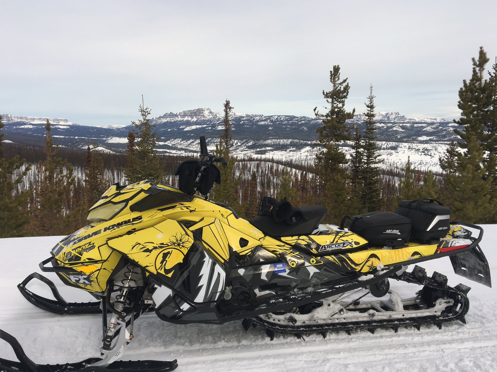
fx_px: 416
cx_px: 248
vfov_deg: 48.2
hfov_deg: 61.7
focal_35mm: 29
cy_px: 186
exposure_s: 1/1570
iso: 25
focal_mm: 4.15
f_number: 2.2
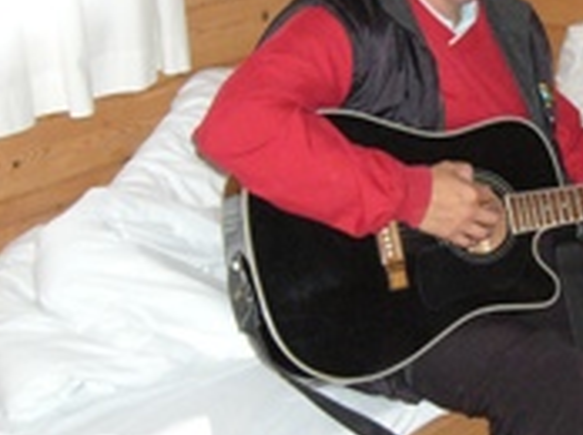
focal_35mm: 88
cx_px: 462
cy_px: 127
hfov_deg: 22.0
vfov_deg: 16.7
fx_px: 1480
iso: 300
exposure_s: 1/60
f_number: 2.8
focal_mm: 5.8
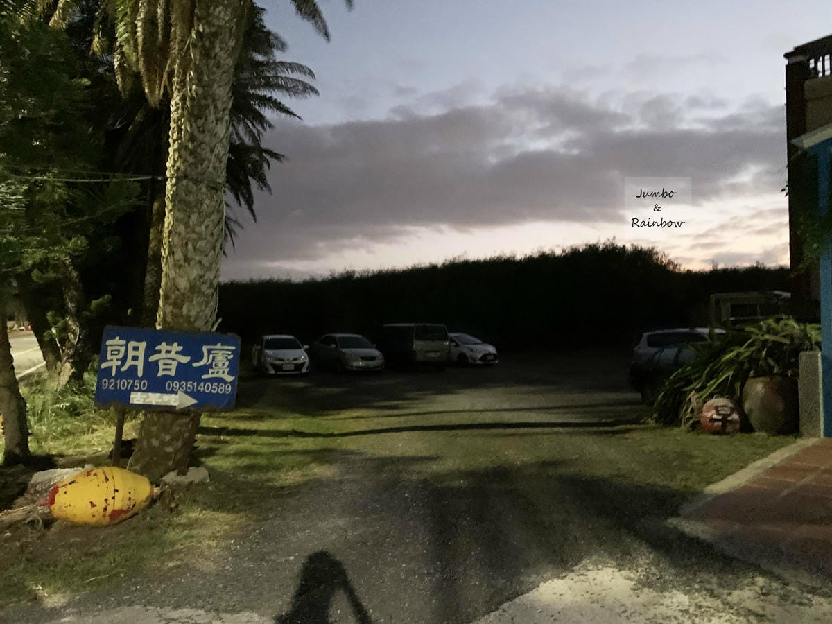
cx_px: 416
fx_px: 625
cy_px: 312
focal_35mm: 26
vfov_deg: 53.1
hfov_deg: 67.3
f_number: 1.8
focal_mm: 4.25
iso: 1000
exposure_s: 1/15
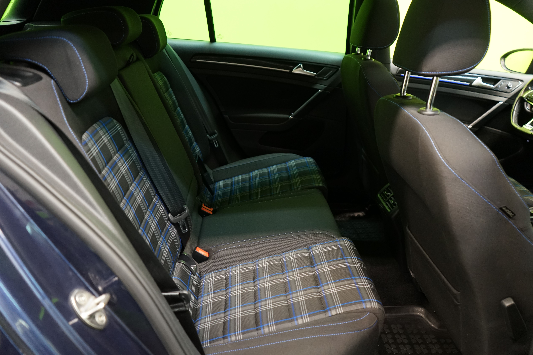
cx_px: 266
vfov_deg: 46.4
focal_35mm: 28
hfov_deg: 65.5
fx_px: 415
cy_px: 178
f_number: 3.5
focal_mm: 28
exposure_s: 1/30
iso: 1600
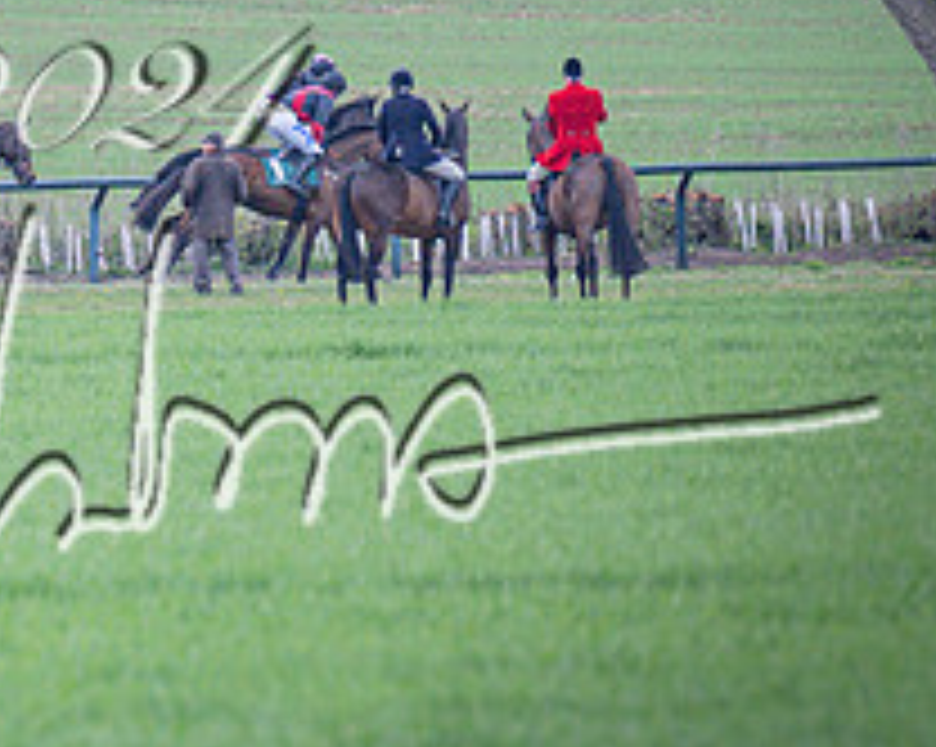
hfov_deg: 1.5
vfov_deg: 1.2
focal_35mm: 1296
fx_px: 35868
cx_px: -190
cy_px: -71
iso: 800
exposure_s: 1/1600
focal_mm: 280
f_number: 5
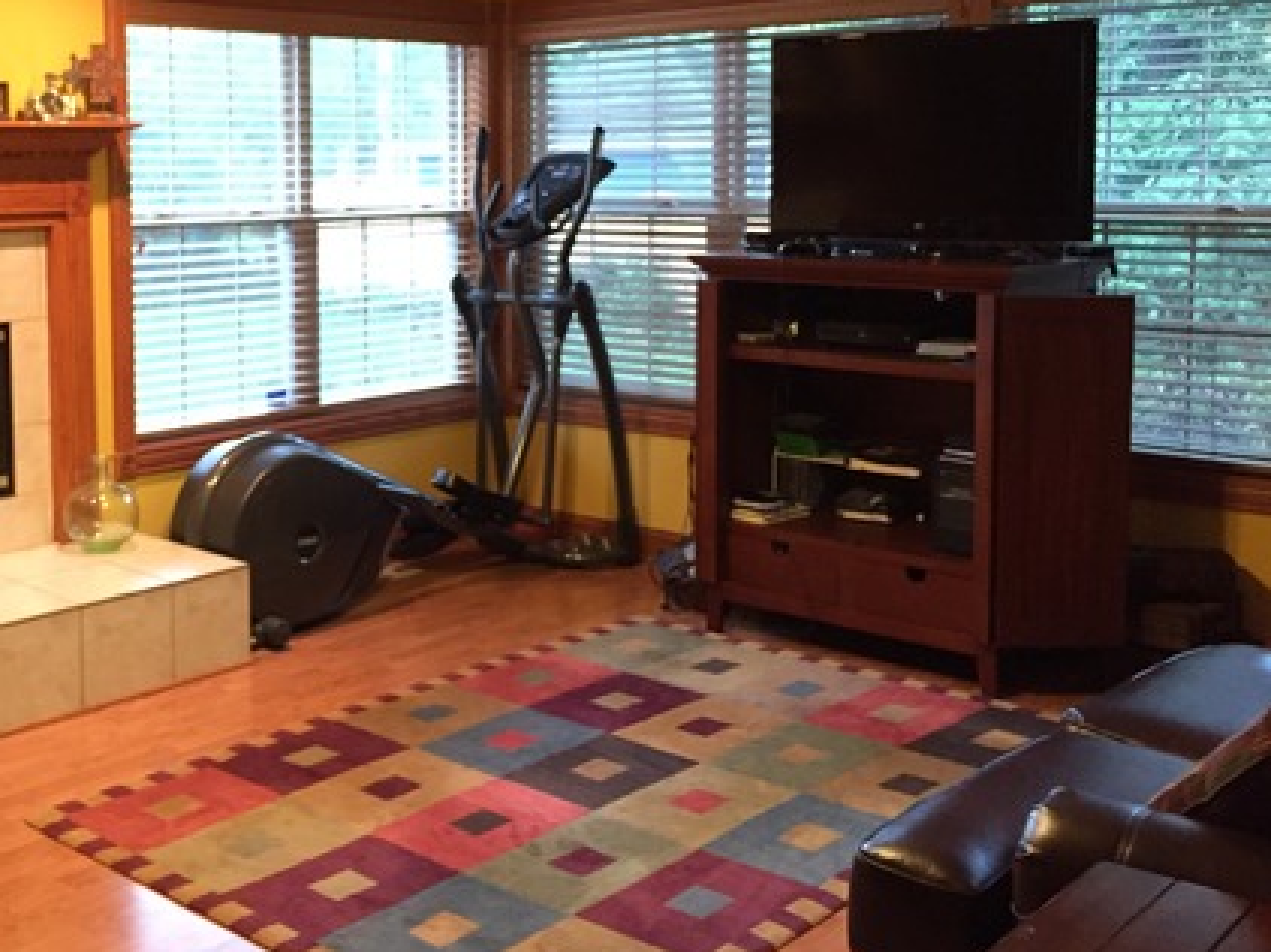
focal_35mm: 44
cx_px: 313
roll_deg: +0.6
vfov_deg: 32.5
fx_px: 1615
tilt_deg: -4.6
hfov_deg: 41.7
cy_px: 289
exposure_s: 1/30
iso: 250
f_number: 2.2
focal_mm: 4.15
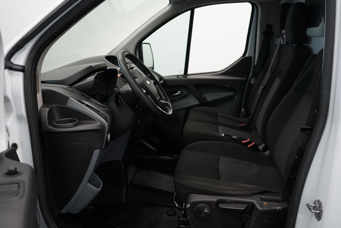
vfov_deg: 40.0
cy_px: 114
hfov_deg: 57.2
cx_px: 170
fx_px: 313
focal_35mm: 33
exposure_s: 1/160
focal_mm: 33
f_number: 4
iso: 1600
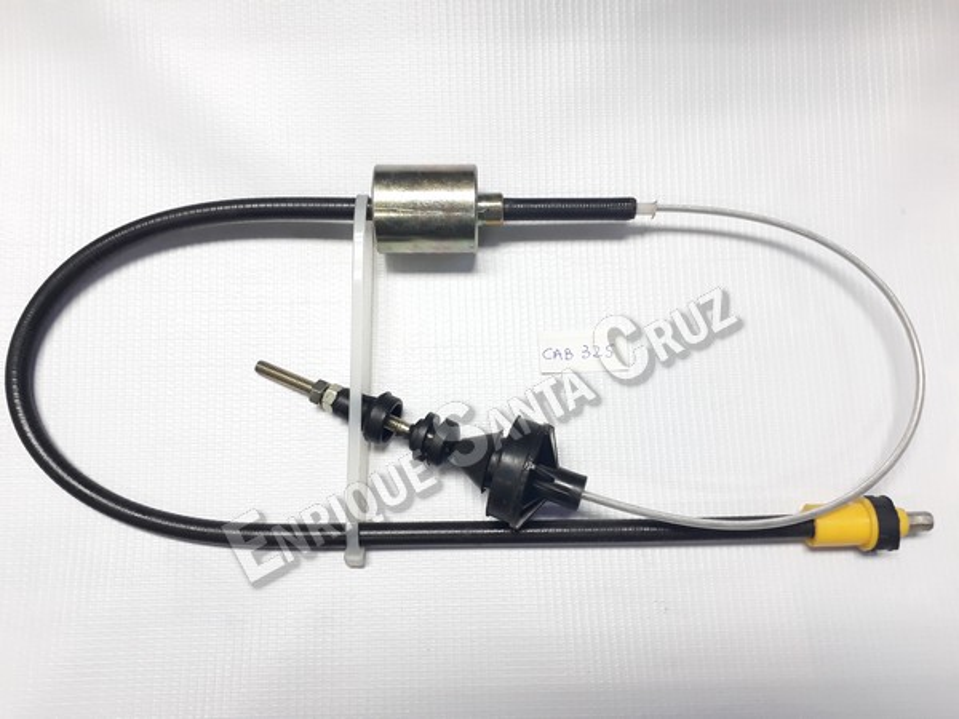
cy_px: 360
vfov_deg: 51.4
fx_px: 748
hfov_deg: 65.3
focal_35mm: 27
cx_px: 480
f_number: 1.9
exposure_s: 1/33
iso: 125
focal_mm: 3.6
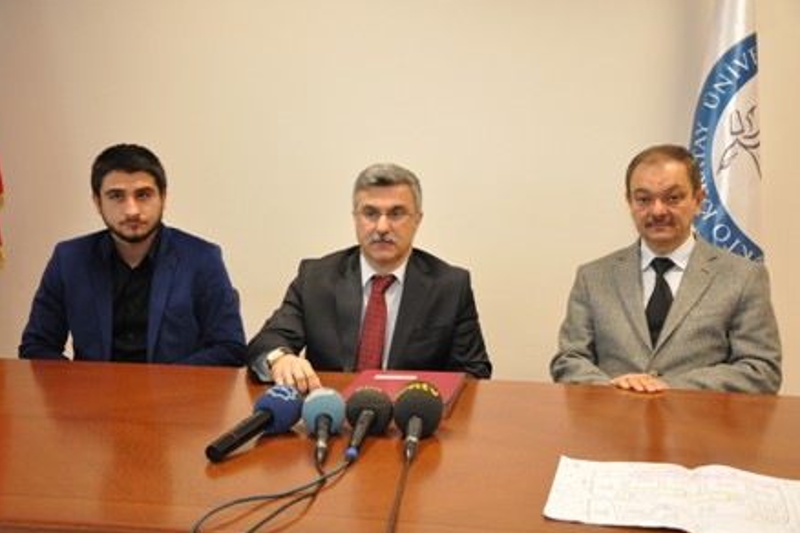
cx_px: 395
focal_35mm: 46
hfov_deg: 42.7
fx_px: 1022
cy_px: 266
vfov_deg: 29.2
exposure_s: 1/100
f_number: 5
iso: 1600
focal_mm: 30
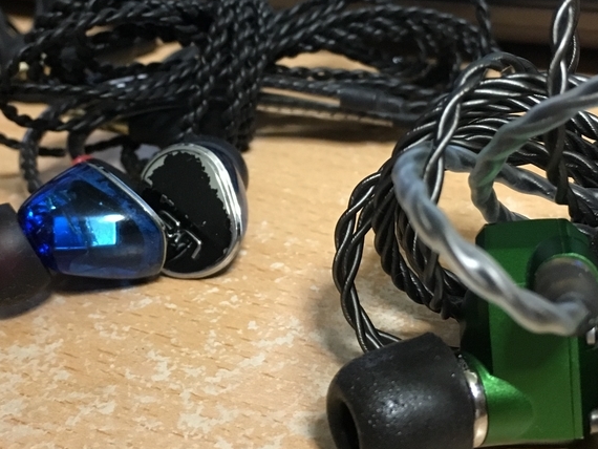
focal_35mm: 61
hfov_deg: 31.7
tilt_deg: -25.6
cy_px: 158
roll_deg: +7.1
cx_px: 277
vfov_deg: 24.0
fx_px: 1054
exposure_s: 1/15
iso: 200
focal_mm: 4.15
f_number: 2.2
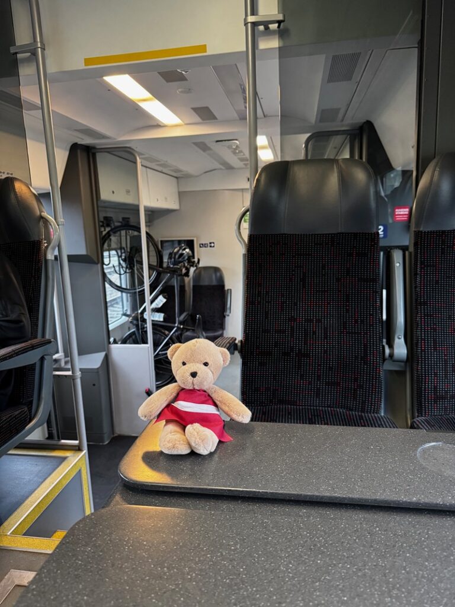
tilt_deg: -10.5
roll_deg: +3.0
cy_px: 304
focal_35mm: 24
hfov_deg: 56.8
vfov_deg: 71.6
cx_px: 228
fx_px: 421
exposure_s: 1/60
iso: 640
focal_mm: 6.76
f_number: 1.78
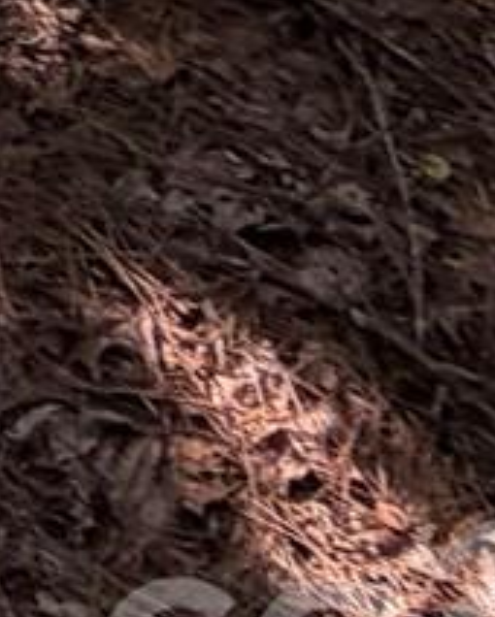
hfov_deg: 8.9
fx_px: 2414
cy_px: -1359
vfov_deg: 9.9
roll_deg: +2.7
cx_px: -1130
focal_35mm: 132
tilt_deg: +2.1
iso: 64
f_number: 2.2
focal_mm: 2.22
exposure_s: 1/214
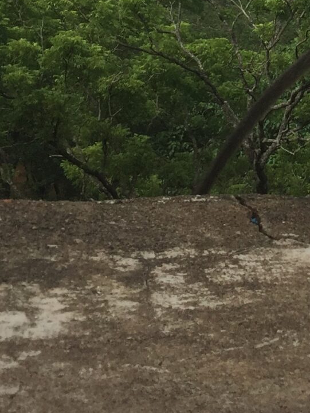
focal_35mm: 103
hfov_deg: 14.0
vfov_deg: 17.2
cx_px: 348
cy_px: -210
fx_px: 1230
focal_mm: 4.15
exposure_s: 1/2083
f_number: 2.2
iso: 32
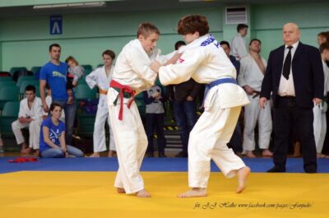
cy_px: 109
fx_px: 684
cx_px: 164
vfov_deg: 18.1
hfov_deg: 27.0
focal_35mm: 75
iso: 1000
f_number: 2.2
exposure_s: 1/1250
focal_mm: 50
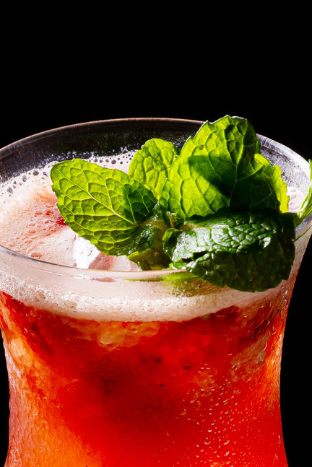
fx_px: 3792
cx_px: 97
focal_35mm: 292
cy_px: 593
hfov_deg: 4.7
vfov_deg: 7.0
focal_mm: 70
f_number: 13
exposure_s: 1/100
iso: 100
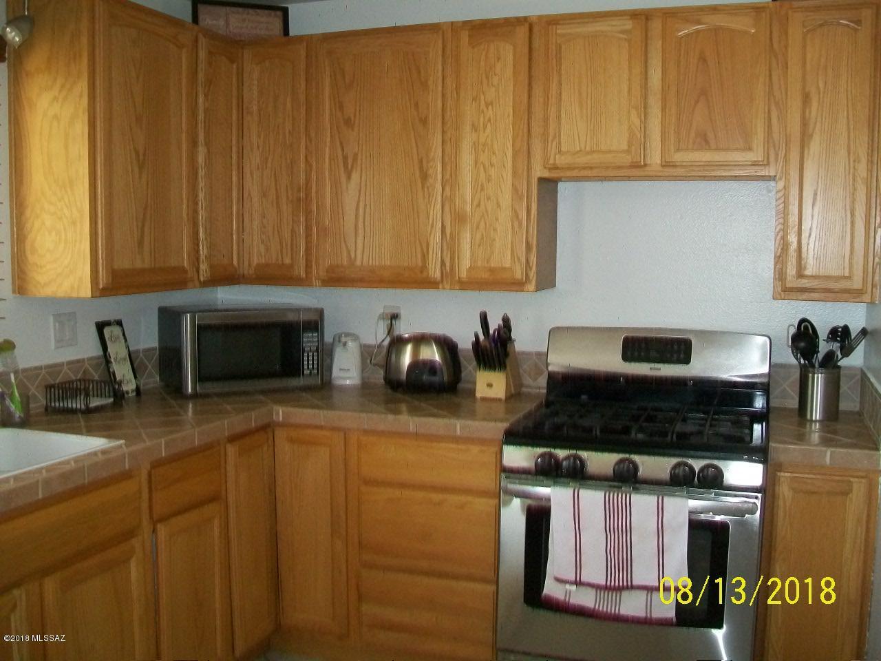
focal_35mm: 34
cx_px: 440
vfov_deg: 41.8
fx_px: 865
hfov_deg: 54.0
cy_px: 330
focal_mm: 6.1
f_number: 2.7
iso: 160
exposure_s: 1/60
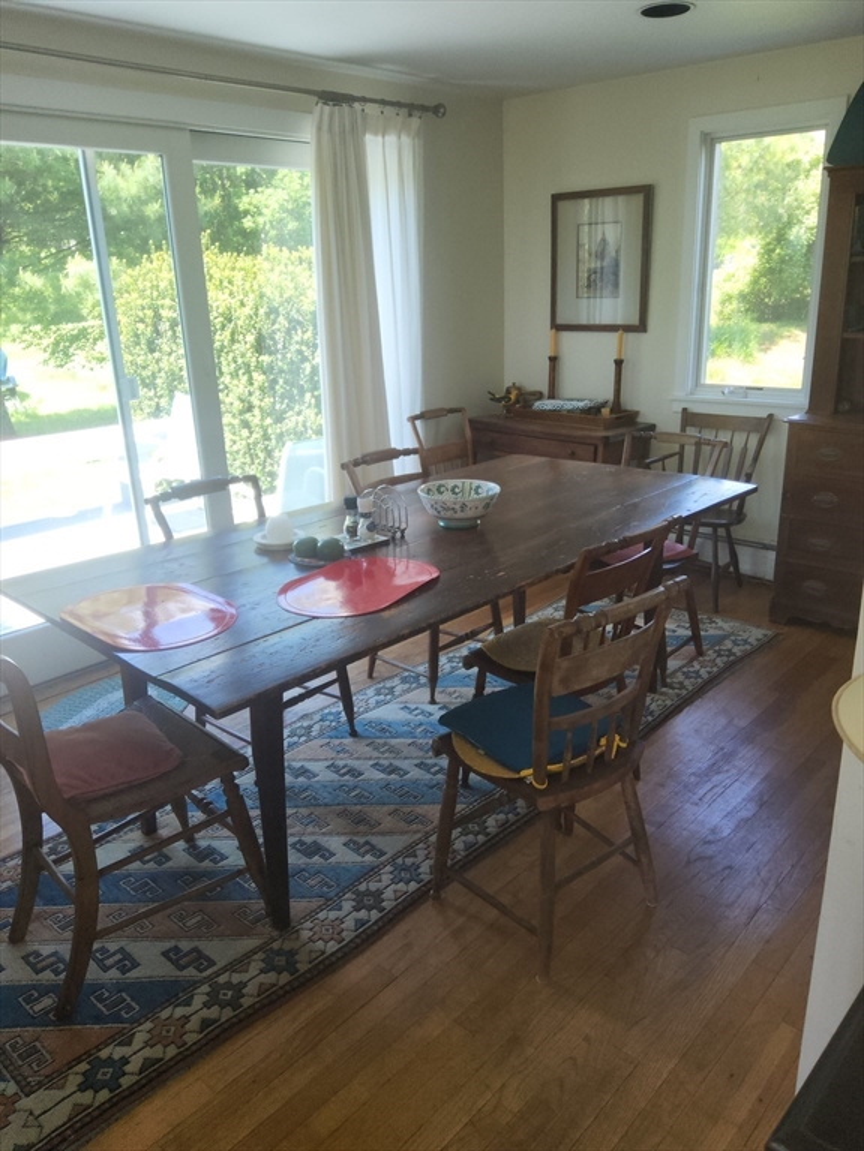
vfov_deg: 69.4
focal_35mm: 25
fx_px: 832
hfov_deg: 54.9
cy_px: 576
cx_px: 432
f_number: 2
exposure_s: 1/120
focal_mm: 3.08
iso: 64
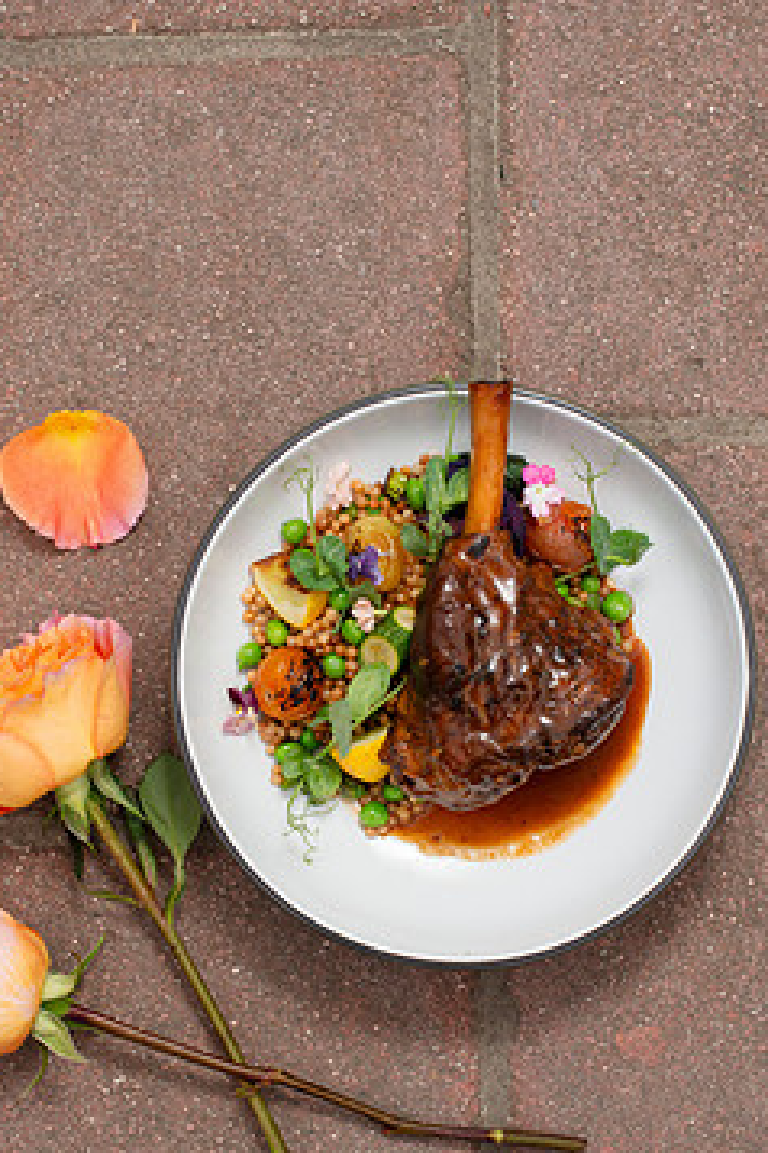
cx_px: 332
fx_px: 2016
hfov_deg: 21.6
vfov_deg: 31.8
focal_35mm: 63
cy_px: 669
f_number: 6.3
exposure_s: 1/200
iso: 200
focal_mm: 50
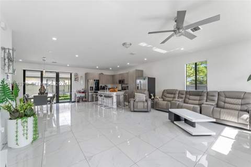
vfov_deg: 81.1
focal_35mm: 14
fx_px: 98
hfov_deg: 104.3
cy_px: 84
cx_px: 126
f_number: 9
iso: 500
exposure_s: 1/13
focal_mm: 14
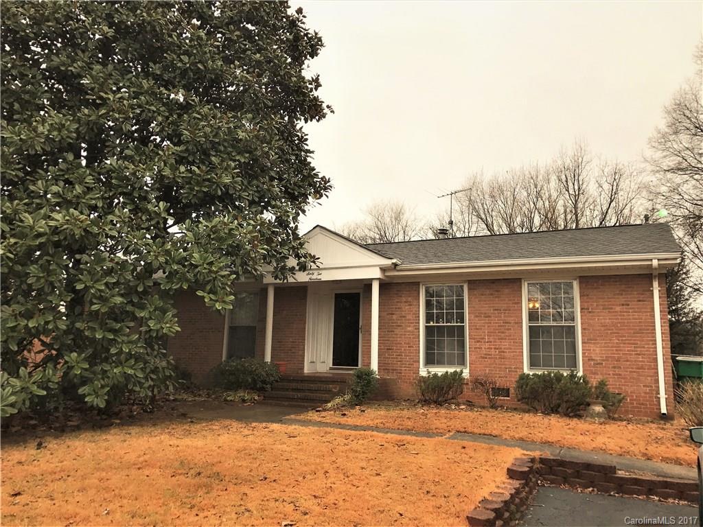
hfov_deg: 63.4
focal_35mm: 28
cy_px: 264
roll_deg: -1.6
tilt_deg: +9.5
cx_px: 352
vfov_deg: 49.7
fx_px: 569
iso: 20
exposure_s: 1/766
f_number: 1.8
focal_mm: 3.99
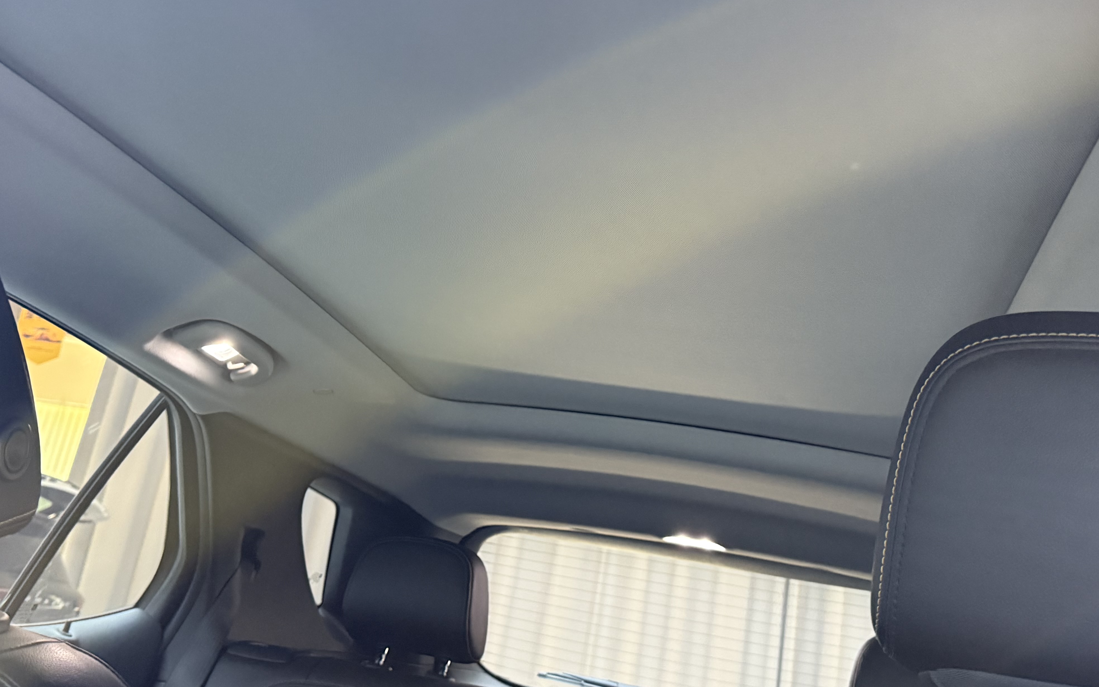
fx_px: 1108
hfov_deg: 52.7
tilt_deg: +19.4
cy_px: 249
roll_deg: -9.8
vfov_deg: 34.2
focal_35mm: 37
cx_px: 530
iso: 800
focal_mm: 6.76
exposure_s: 1/50
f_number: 1.78
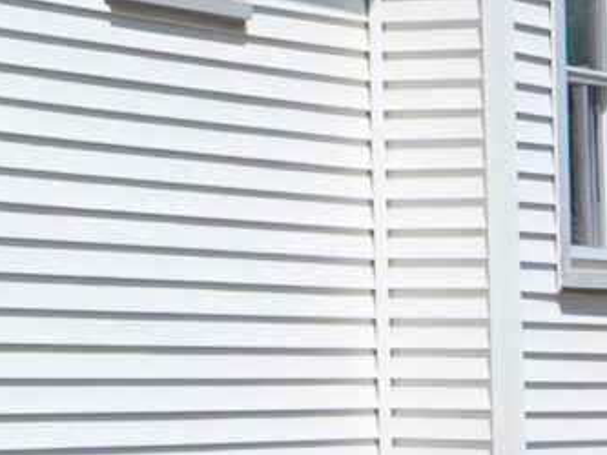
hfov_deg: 7.1
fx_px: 4666
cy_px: -225
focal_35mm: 266
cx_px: -676
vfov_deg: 5.5
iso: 320
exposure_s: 1/1600
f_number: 7.1
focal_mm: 24
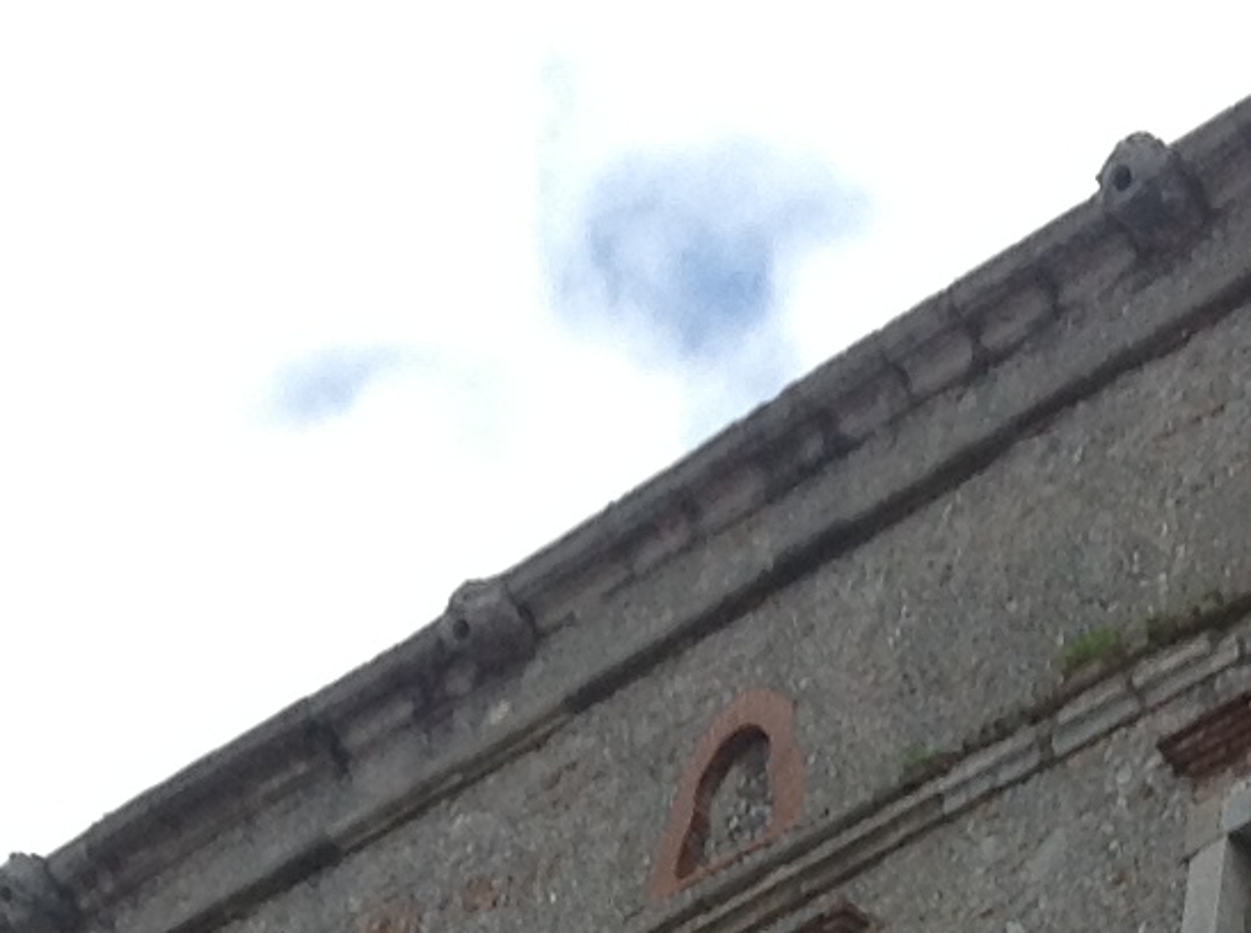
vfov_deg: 8.4
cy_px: 2026
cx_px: 956
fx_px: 5987
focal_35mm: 166
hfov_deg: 11.9
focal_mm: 4.28
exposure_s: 1/1779
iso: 50
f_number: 2.4
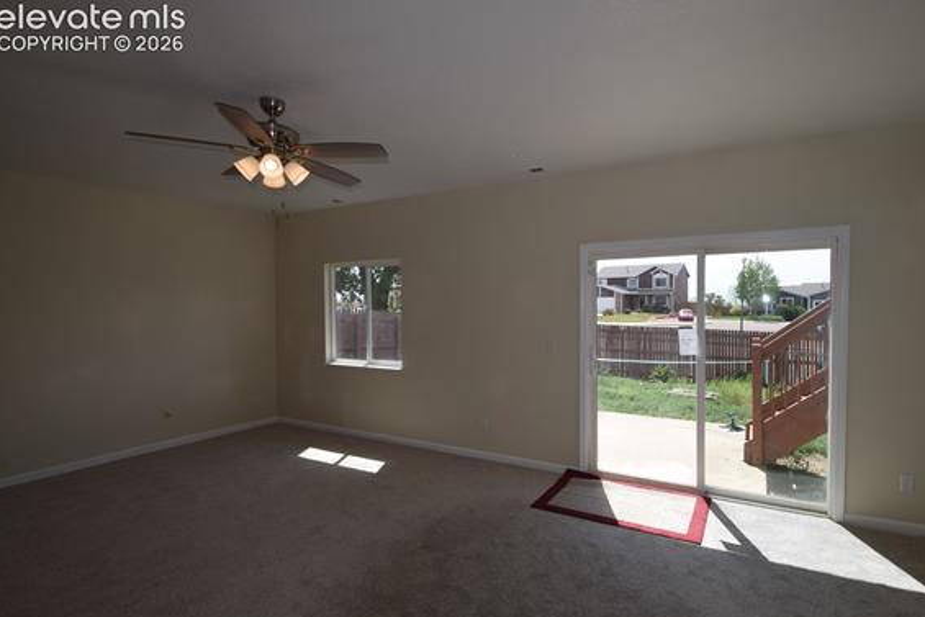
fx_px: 437
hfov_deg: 93.0
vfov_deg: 70.5
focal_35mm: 17
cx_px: 509
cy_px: 310
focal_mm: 10
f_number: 6.3
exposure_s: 1/160
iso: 100
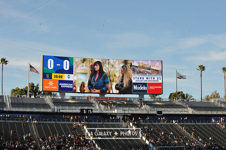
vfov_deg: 17.0
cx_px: 113
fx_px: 502
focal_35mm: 80
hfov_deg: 25.4
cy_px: 75
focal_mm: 80
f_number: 16
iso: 1600
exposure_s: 1/1000
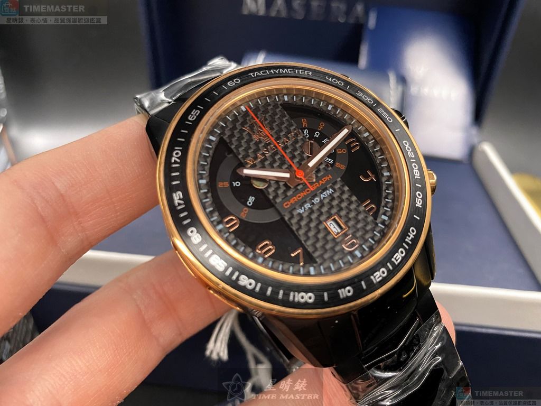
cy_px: 203
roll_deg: -1.7
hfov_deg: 67.3
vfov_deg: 53.1
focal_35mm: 26
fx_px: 406
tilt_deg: -32.5
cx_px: 270
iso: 500
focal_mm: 4.25
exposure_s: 1/30
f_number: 1.8
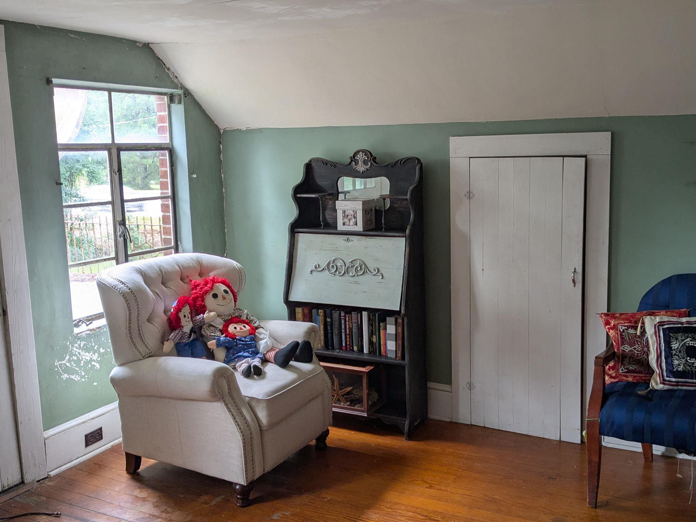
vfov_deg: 40.7
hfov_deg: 52.5
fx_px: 704
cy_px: 256
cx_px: 394
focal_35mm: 35
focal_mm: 4.38
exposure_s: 1/24
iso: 47
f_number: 1.73
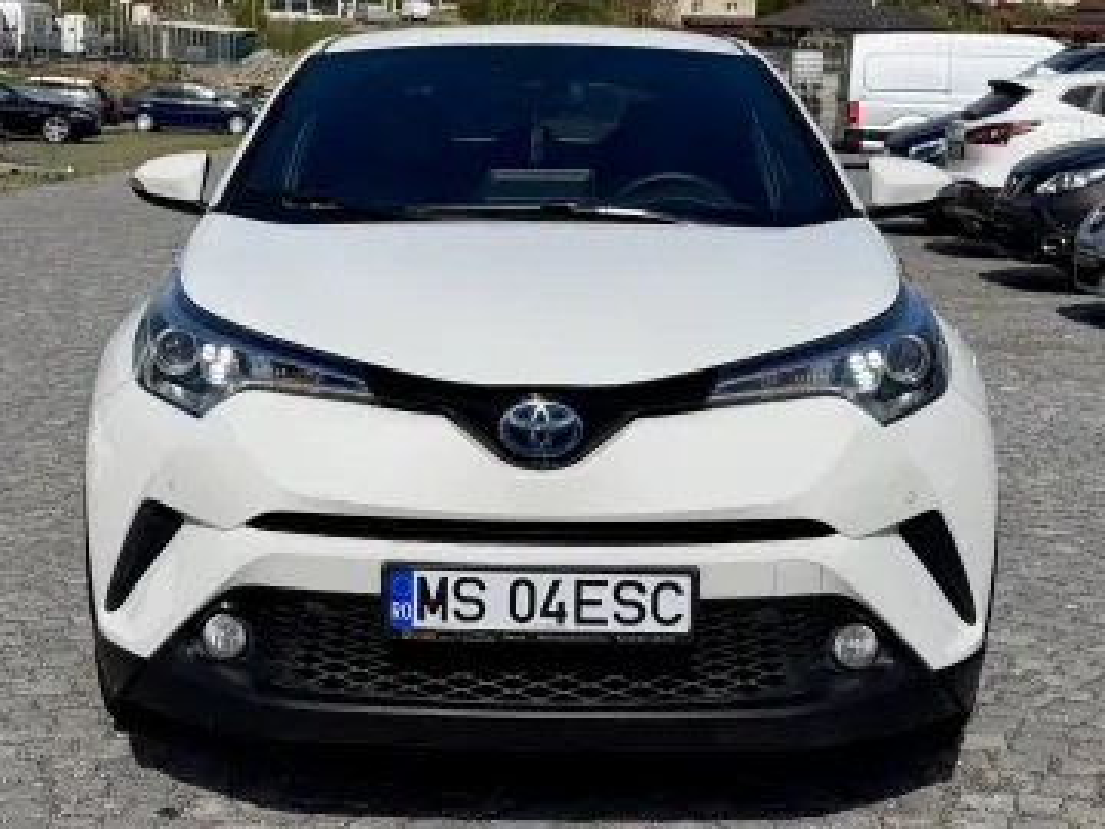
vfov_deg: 56.8
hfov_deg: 71.6
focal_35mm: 24
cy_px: 414
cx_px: 552
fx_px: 766
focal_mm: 6.76
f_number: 1.78
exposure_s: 1/10309
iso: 80
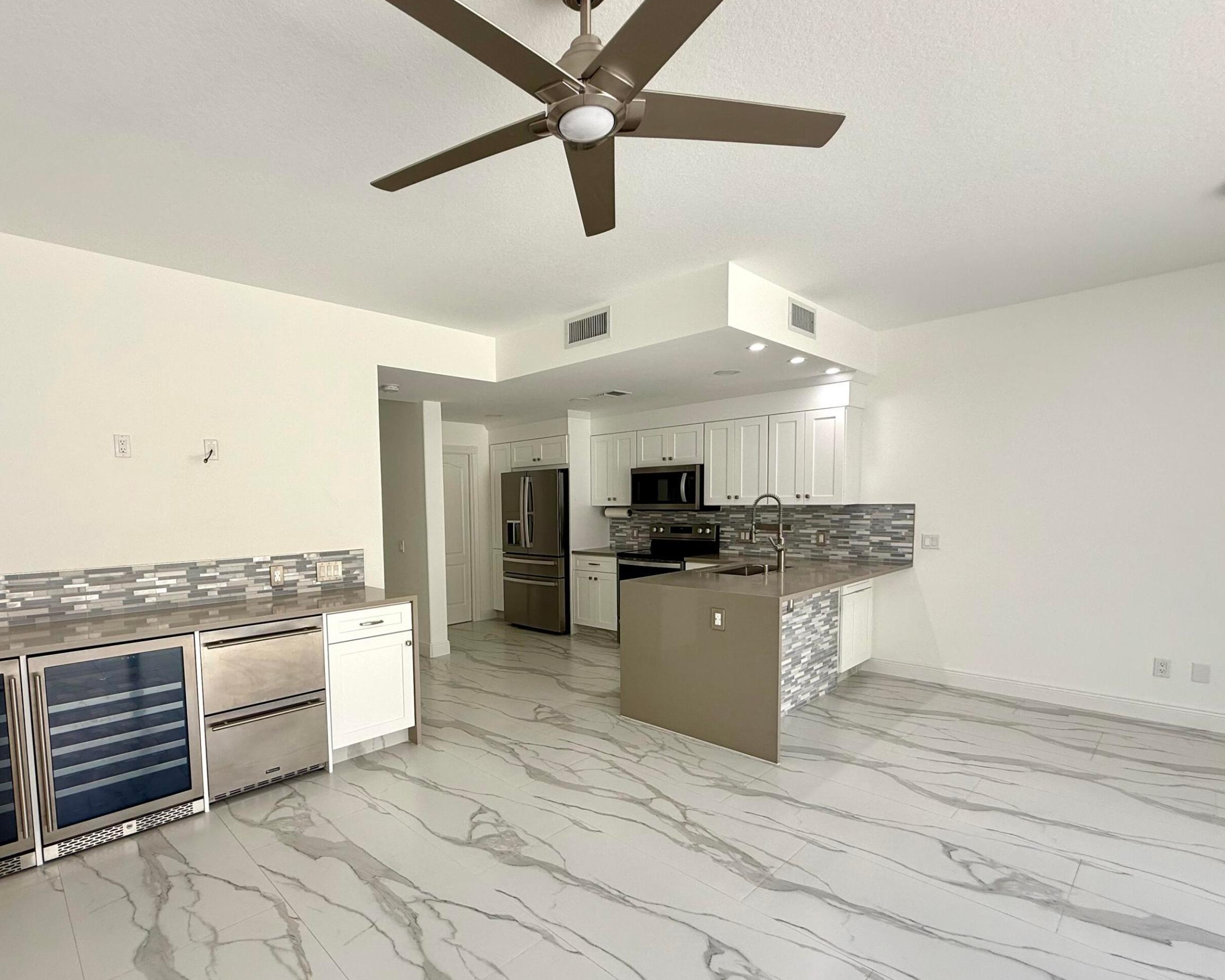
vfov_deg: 76.6
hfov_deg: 88.9
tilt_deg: -4.4
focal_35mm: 17
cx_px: 517
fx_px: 616
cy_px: 551
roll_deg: +1.2
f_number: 2.2
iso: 50
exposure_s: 1/130
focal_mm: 2.22
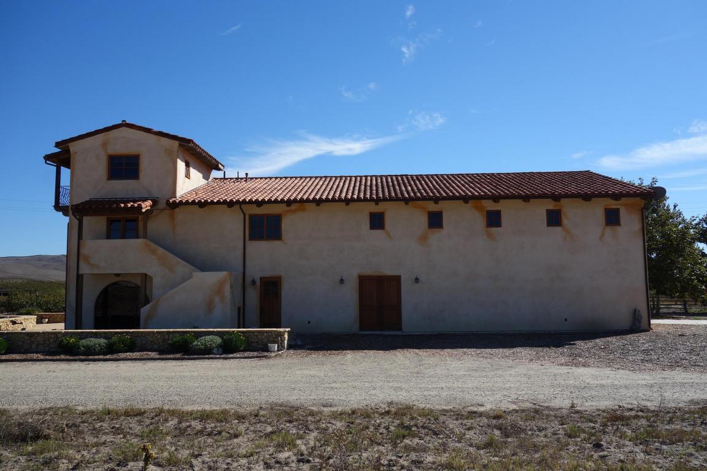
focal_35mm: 28
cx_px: 354
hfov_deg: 65.5
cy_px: 236
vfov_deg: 46.4
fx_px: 550
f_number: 5.6
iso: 125
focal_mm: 10.4
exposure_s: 1/640
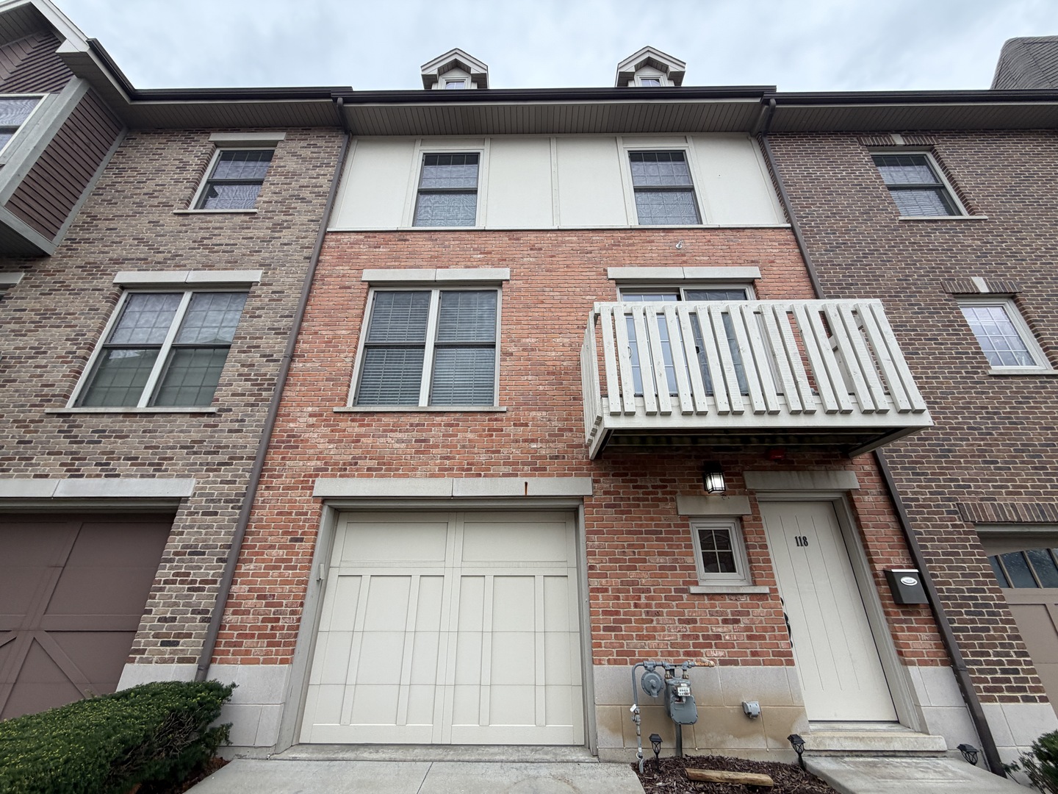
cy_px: 397
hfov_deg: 102.1
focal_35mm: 14
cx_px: 529
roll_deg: +0.6
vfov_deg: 85.7
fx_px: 428
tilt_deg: +25.4
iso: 50
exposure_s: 1/169
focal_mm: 2.22
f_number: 2.2
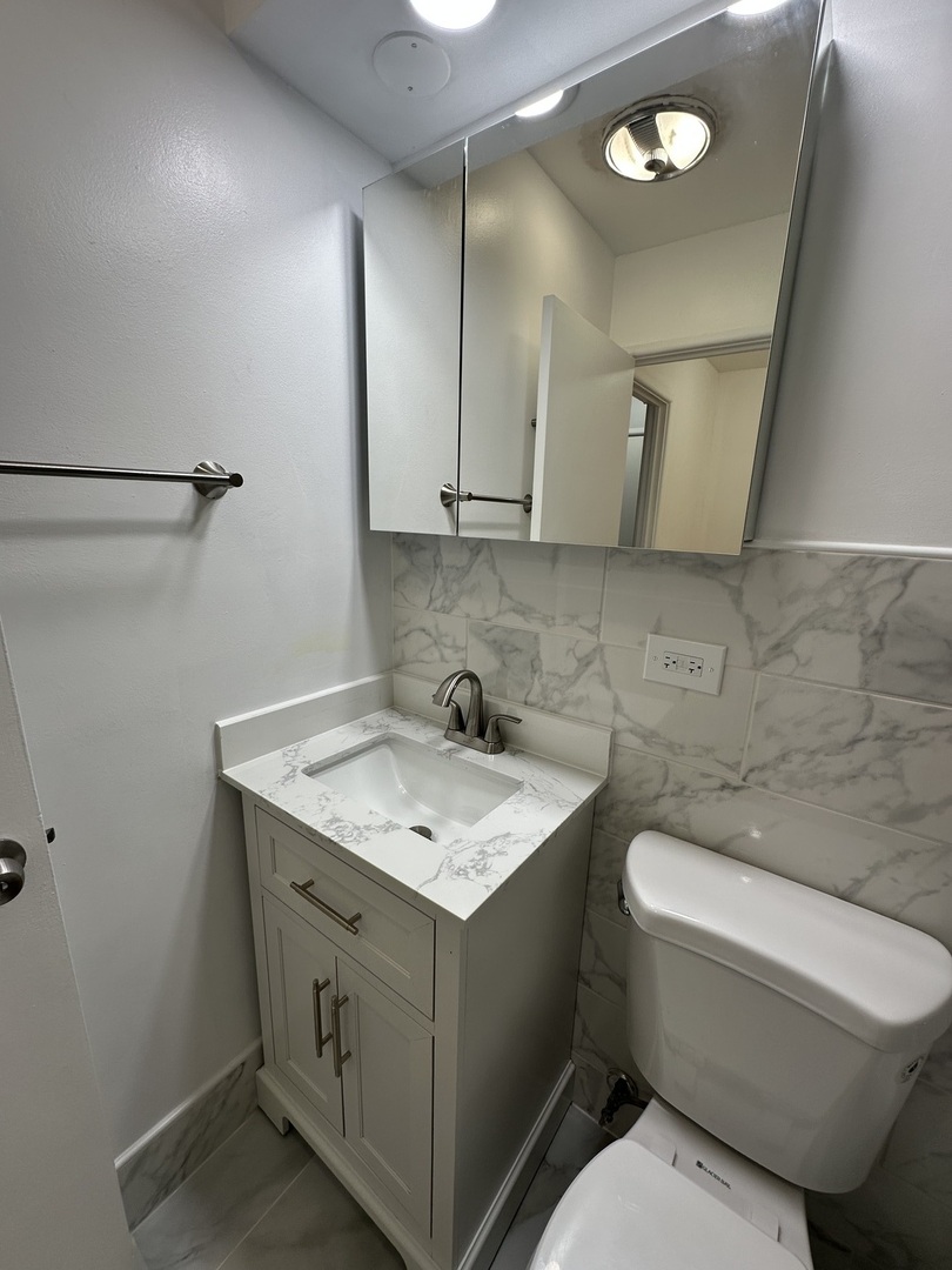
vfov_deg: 102.1
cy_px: 635
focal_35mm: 14
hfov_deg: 85.7
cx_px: 476
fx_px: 513
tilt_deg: -13.1
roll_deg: -1.0
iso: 50
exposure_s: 1/120
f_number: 2.2
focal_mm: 2.22
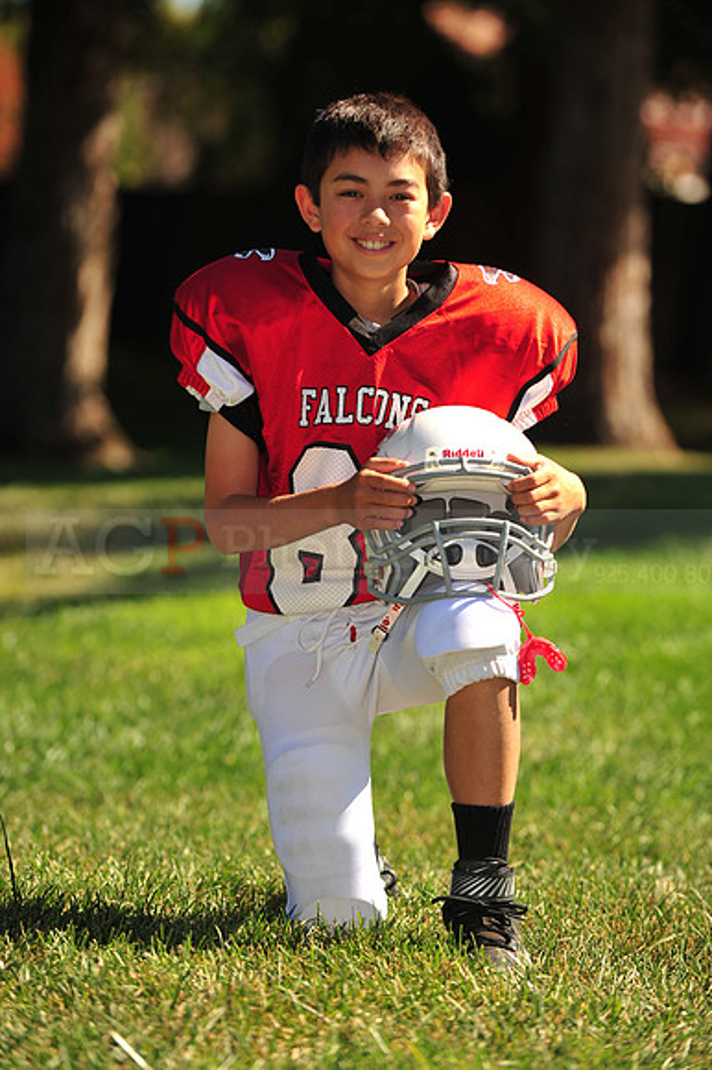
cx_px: 356
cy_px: 535
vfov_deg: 11.4
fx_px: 5346
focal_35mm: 180
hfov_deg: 7.6
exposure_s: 1/640
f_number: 4.5
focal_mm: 180
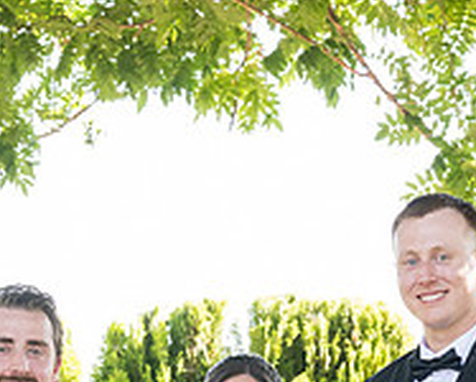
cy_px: 466
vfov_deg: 6.8
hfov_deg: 8.5
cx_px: 300
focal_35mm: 227
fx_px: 3201
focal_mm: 67
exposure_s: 1/320
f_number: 6.3
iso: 1600
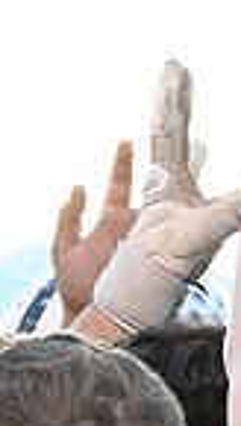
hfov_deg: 3.3
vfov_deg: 5.9
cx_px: 688
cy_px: -46
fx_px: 4119
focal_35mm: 364
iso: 1600
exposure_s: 1/500
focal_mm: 58
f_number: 5.6
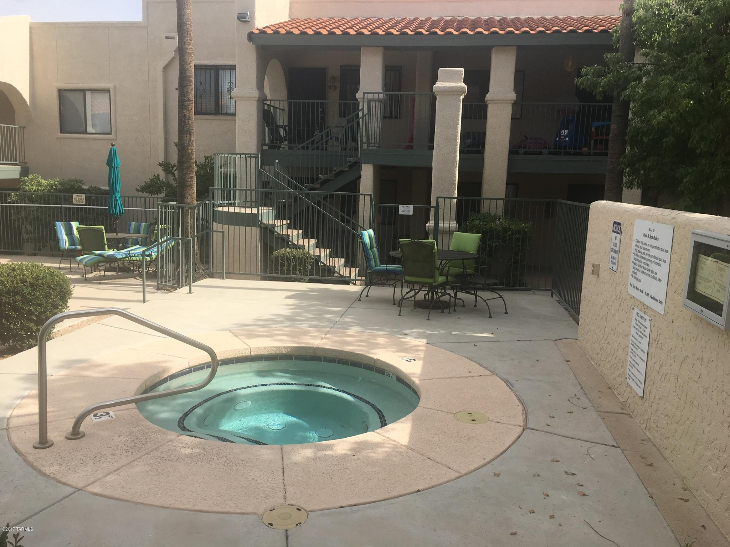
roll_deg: -1.1
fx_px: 612
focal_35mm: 29
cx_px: 365
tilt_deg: -9.1
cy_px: 274
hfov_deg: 61.7
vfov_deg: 48.2
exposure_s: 1/1451
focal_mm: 4.15
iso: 25
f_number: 2.2
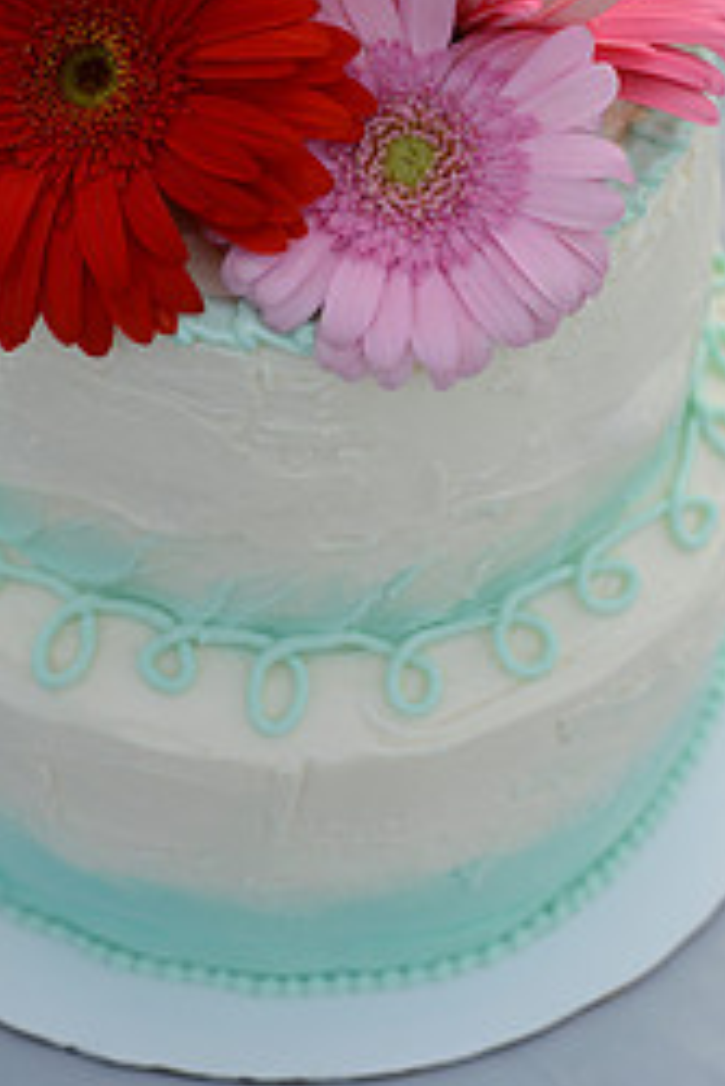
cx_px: 369
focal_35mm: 90
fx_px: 2715
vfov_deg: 22.4
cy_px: 256
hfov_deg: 15.2
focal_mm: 50
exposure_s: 1/250
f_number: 4.5
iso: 400
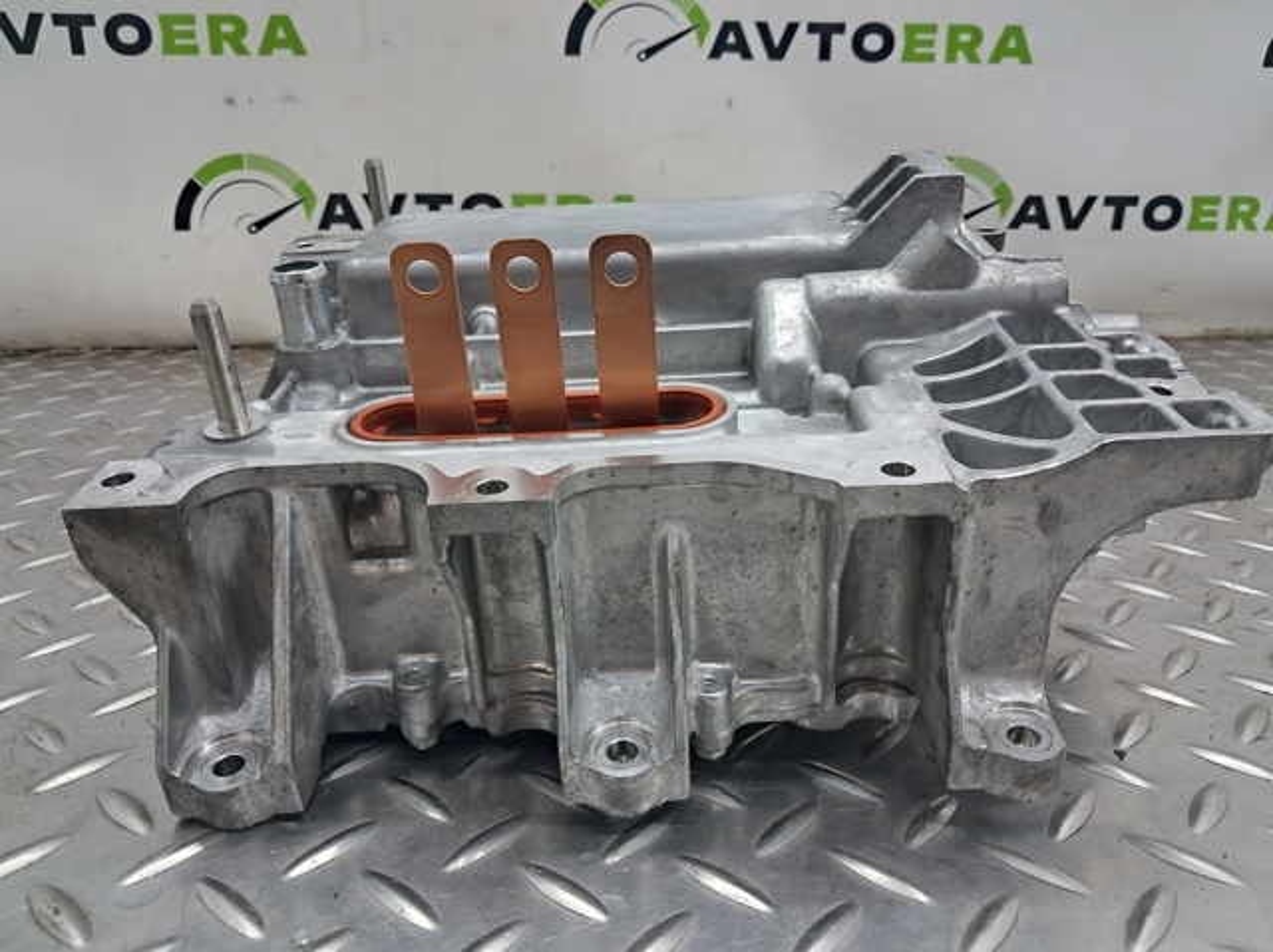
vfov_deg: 51.3
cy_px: 476
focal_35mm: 27
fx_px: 992
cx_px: 636
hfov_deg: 65.4
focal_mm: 4
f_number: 1.8
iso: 125
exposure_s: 1/50
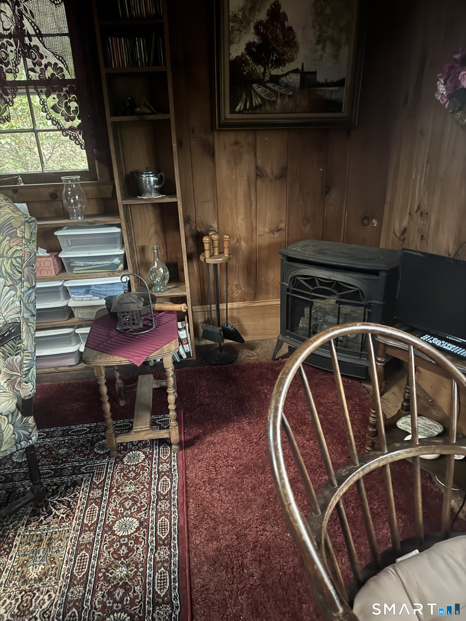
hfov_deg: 56.8
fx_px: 431
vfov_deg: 71.6
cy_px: 310
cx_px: 233
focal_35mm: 24
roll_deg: +2.4
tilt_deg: -23.3
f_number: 1.78
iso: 1250
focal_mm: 6.76
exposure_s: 1/12
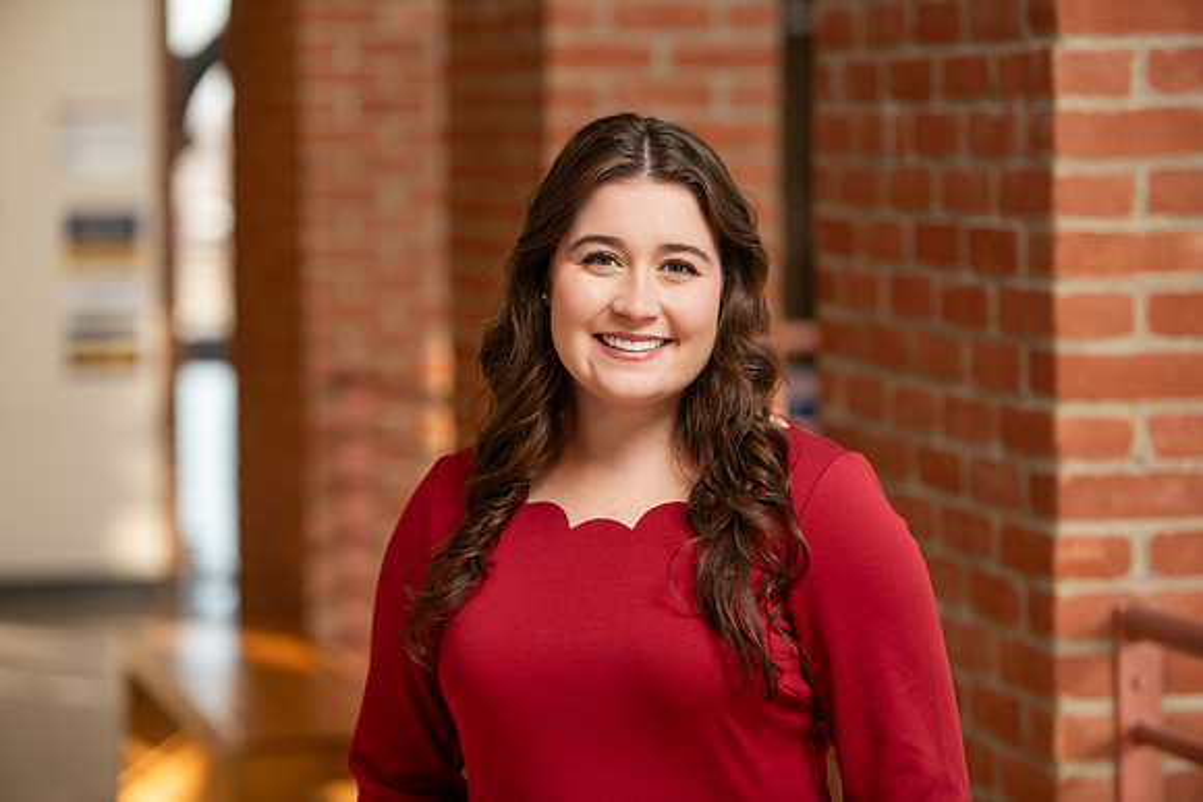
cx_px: 602
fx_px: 4078
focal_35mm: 122
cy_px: 401
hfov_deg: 16.8
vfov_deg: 11.2
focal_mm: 122
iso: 320
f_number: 3.2
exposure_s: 1/250
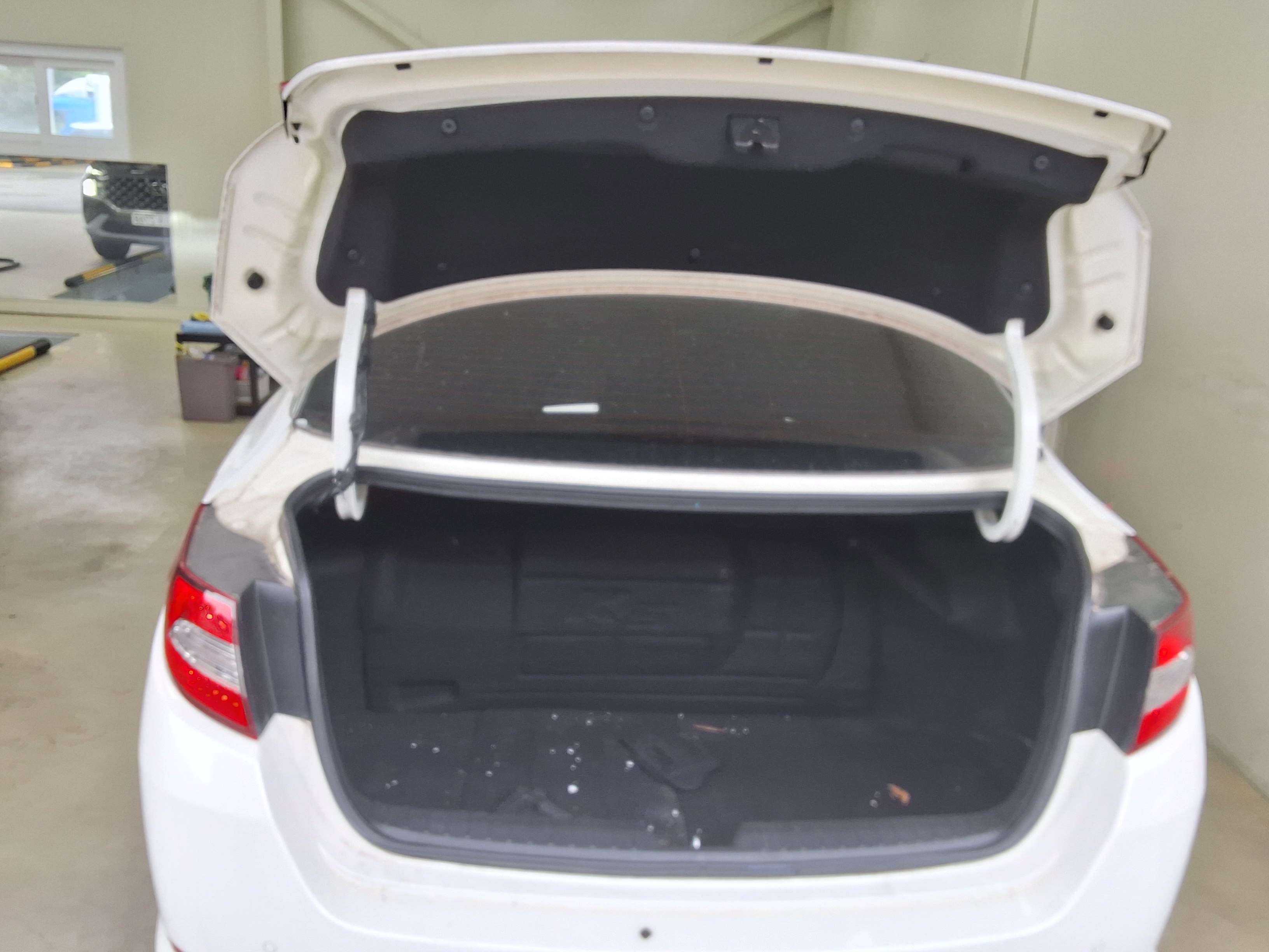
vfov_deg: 49.7
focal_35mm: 28
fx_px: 1026
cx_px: 634
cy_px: 476
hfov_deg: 63.4
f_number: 1.9
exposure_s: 1/149
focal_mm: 2.91
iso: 32
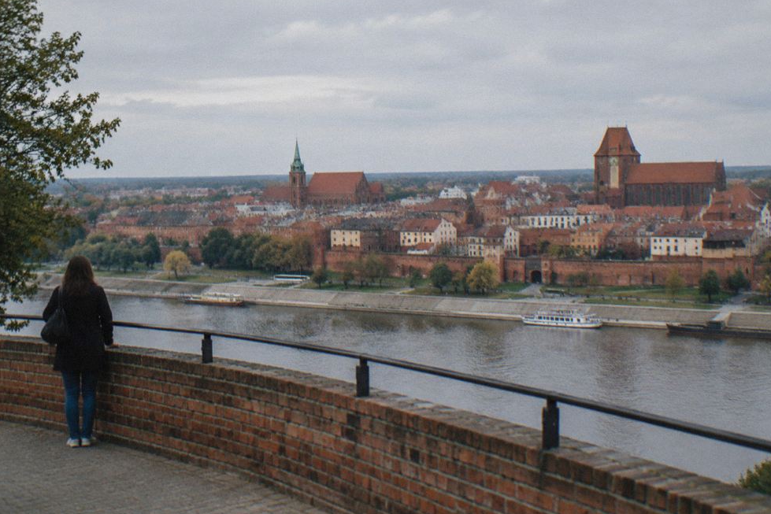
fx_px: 1028
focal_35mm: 48
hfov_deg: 41.1
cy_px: 255
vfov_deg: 28.1
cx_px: 391
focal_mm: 47
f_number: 7.1
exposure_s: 1/1000
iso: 320
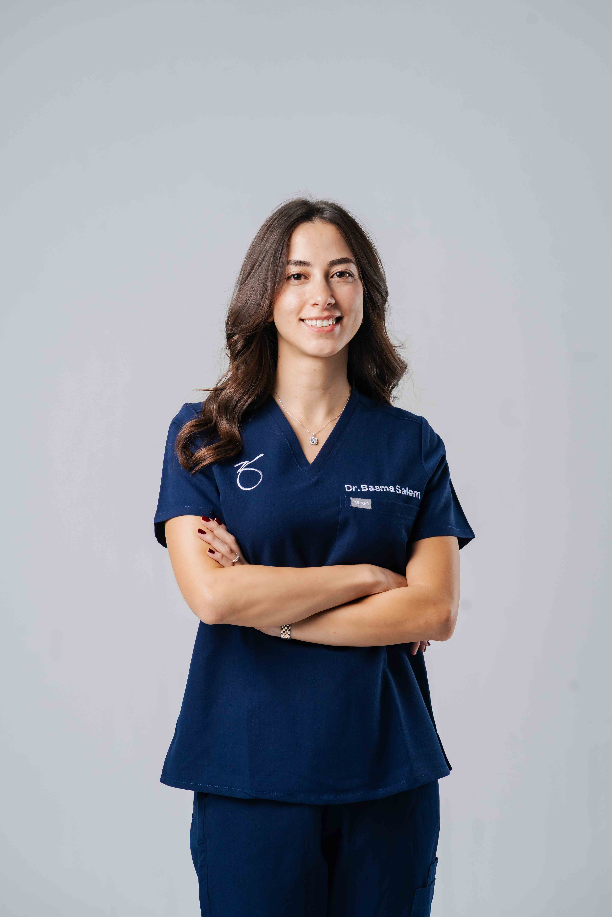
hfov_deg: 16.1
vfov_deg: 23.9
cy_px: 458
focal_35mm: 85
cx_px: 306
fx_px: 2167
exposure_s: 1/250
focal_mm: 85
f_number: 6.3
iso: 1000
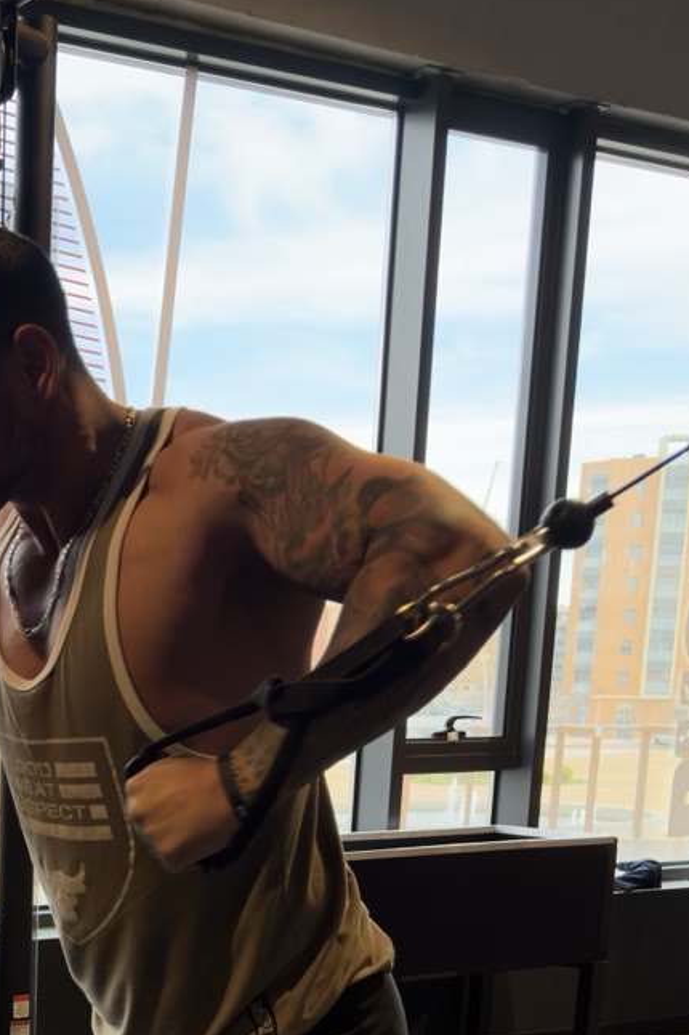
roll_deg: -0.1
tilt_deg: -12.2
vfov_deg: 31.8
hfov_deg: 21.8
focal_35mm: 58
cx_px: -116
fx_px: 1667
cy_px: 1037
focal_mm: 6.76
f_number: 1.78
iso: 160
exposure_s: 1/100
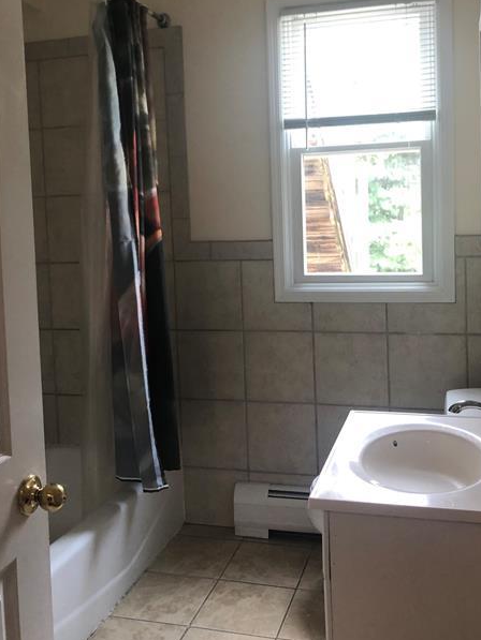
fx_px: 667
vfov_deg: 51.1
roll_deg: +1.4
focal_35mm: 36
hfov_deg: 39.6
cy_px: 269
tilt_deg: -4.7
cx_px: 268
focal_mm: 3.99
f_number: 1.8
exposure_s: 1/24
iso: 32
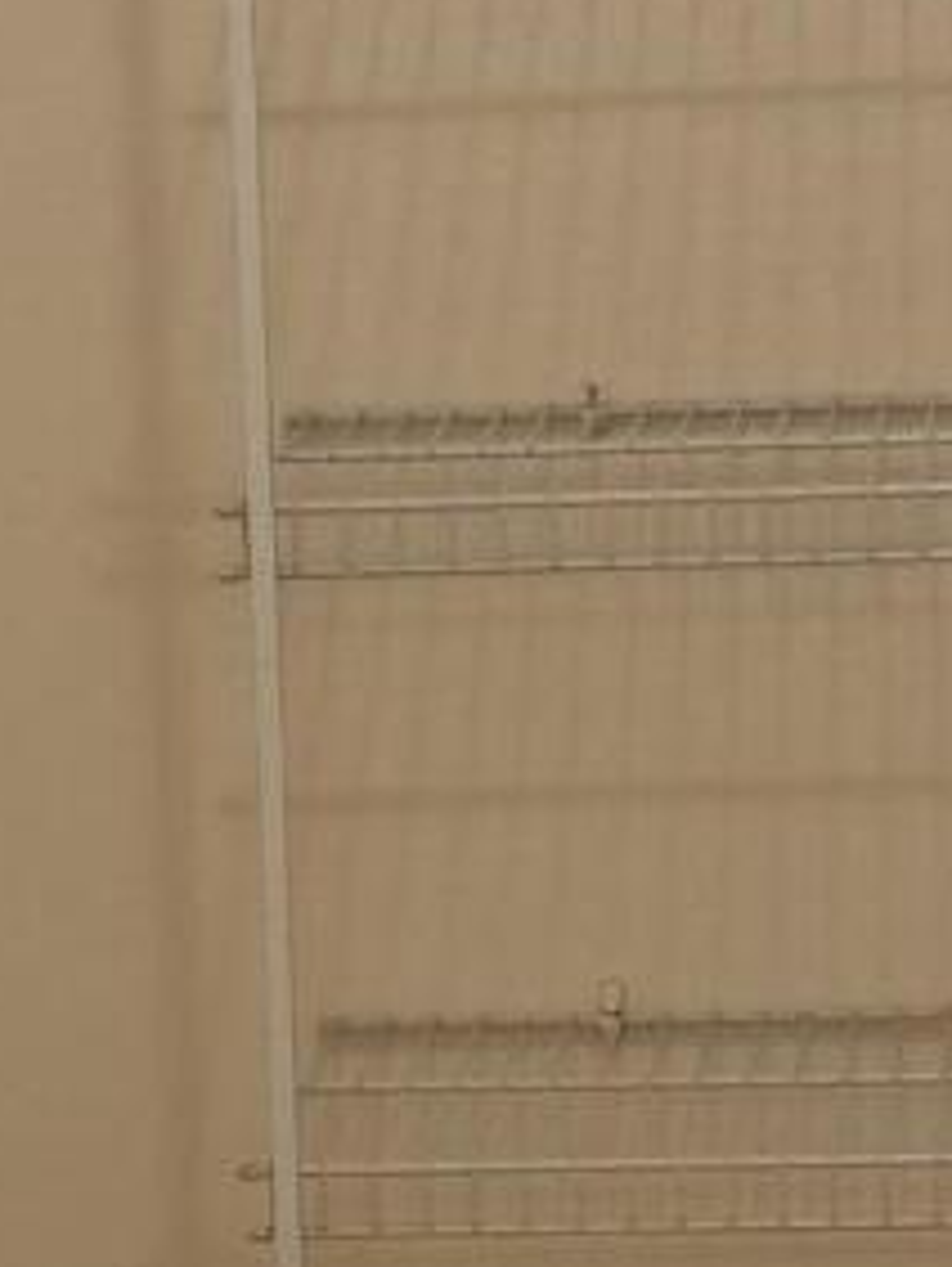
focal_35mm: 170
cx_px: 463
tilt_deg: -7.7
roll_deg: +2.2
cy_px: 795
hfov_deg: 8.7
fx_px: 6224
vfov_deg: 11.6
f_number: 1.78
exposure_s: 1/60
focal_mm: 6.76
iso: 125
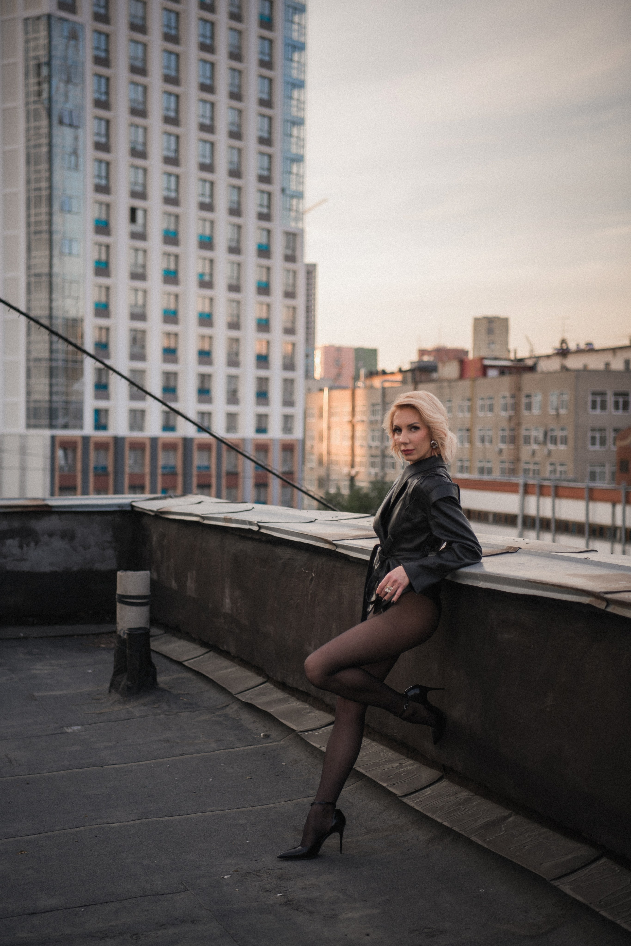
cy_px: 473
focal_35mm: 62
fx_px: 1630
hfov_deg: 21.9
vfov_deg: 32.4
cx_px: 316
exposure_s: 1/160
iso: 100
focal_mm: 62
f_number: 2.8
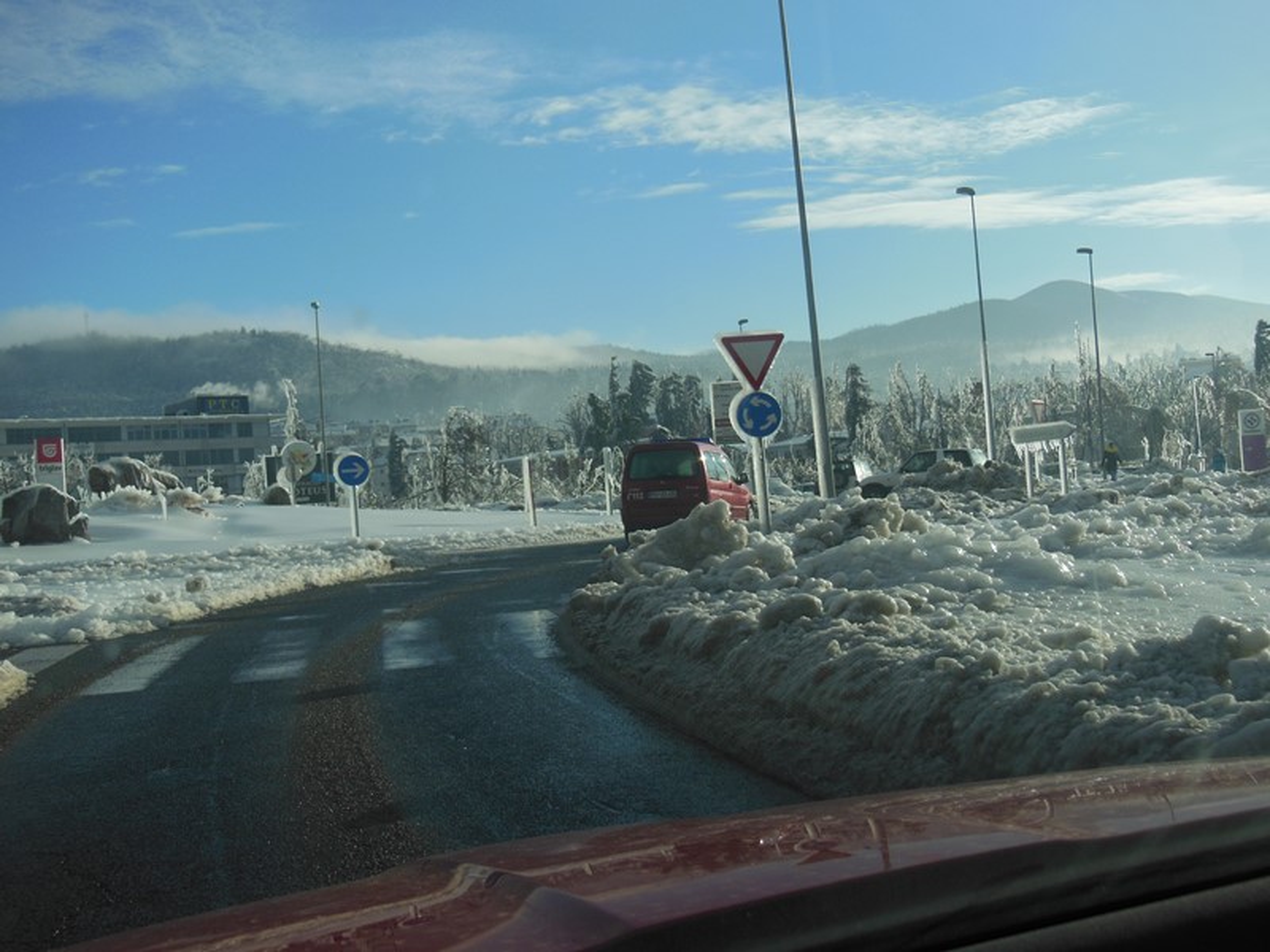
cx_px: 635
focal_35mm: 45
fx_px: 1651
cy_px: 476
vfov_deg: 32.2
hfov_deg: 42.1
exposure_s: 1/1000
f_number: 4.4
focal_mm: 8
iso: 125
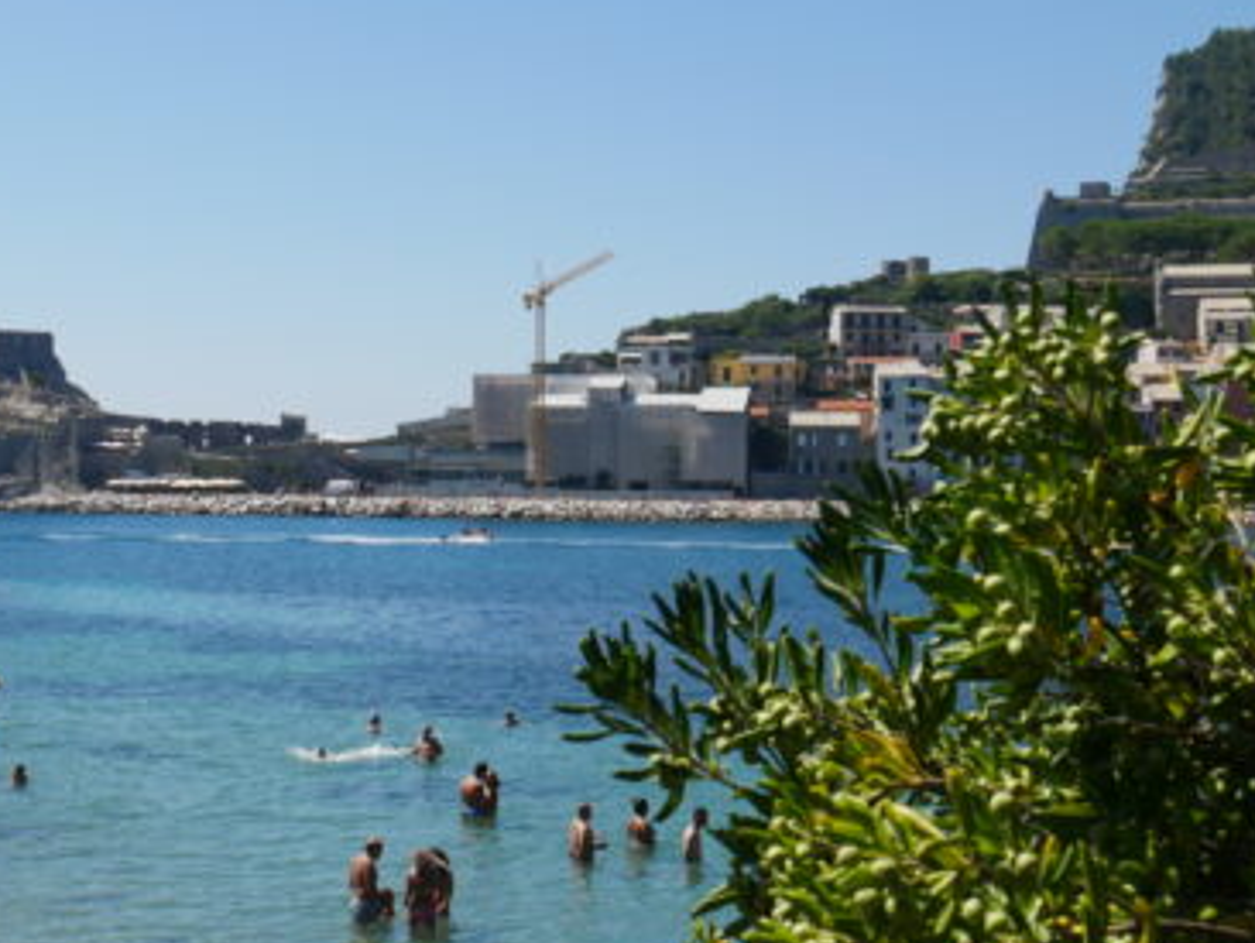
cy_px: 393
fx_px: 2286
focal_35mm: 63
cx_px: 504
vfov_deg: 23.3
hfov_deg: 30.6
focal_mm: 15
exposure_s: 1/500
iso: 200
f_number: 9
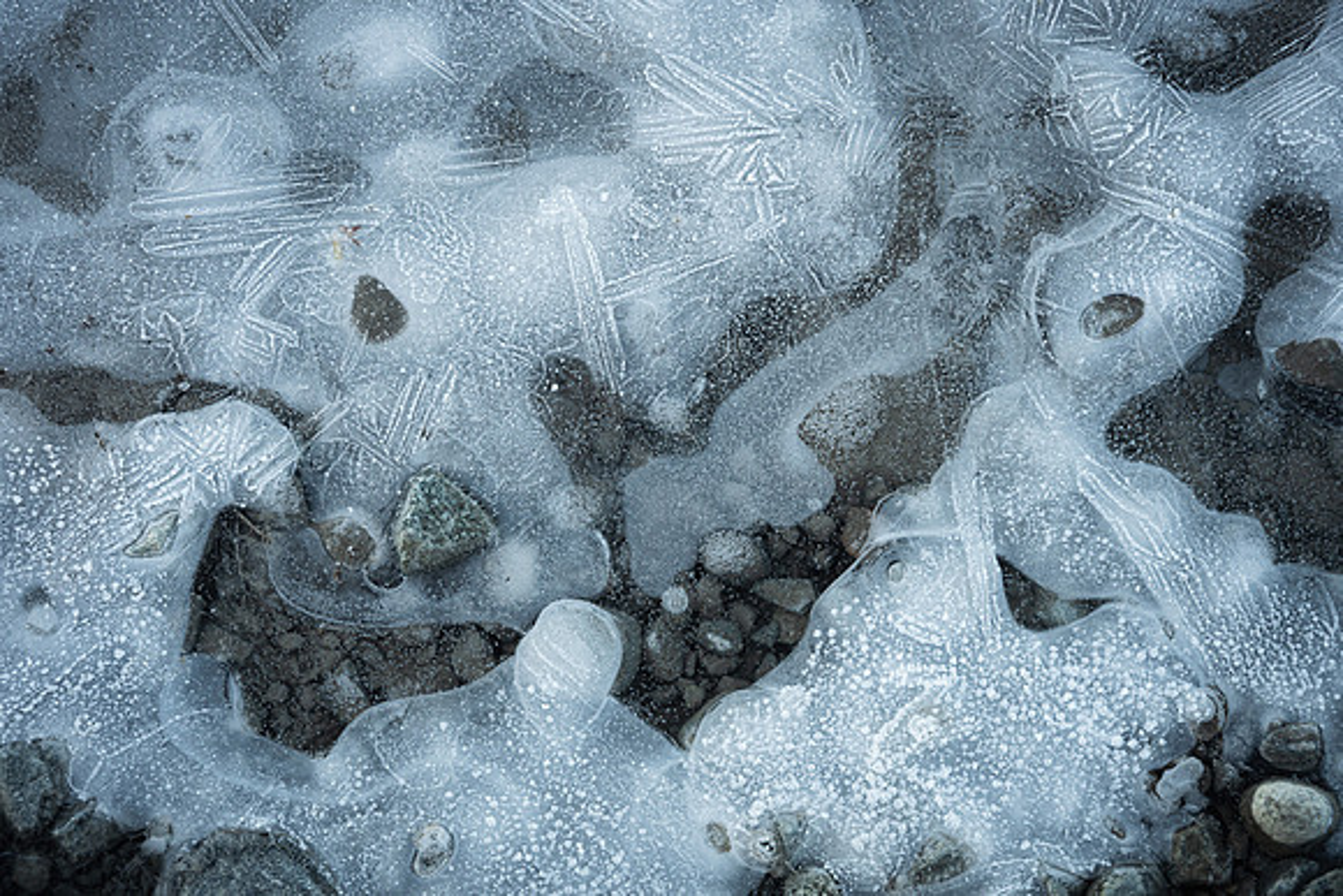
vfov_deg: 16.9
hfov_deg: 25.1
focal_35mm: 81
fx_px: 3022
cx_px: 672
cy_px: 448
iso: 1600
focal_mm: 81
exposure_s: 1/160
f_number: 11
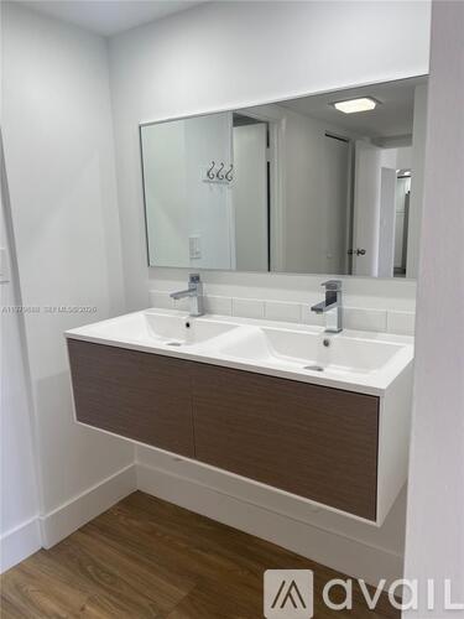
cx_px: 232
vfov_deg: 67.3
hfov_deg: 53.1
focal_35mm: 26
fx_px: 465
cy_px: 310
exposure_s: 1/137
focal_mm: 5.7
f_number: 1.5
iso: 32
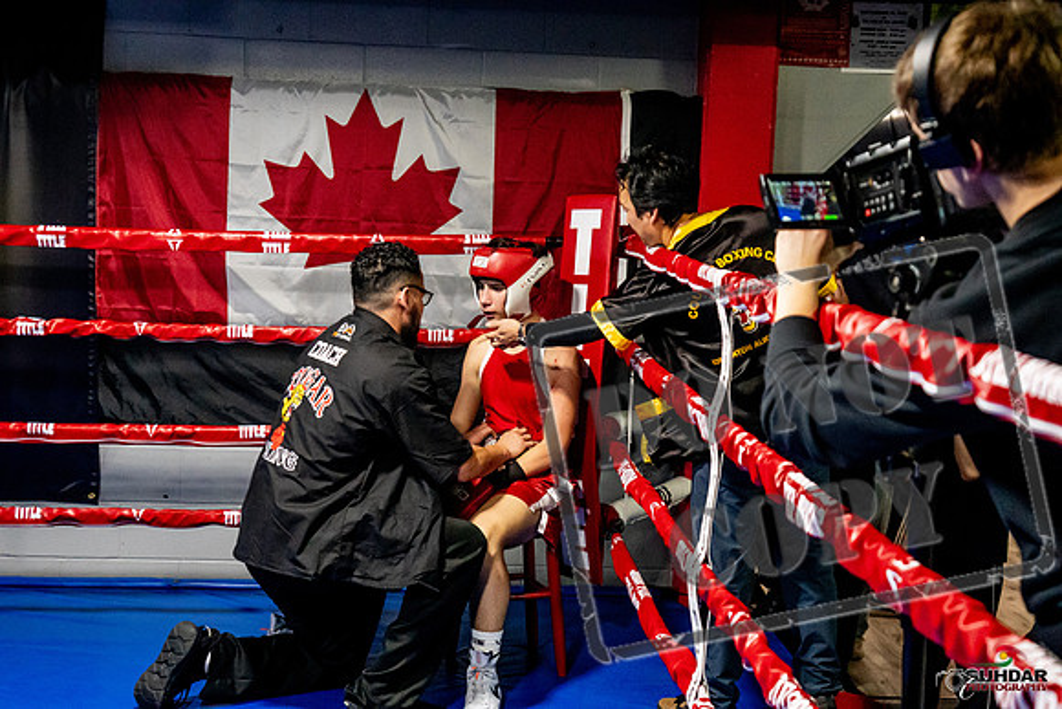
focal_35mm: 52
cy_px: 354
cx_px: 531
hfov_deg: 38.2
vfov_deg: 26.0
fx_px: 1534
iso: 5000
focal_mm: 35
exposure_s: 1/800
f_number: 2.8
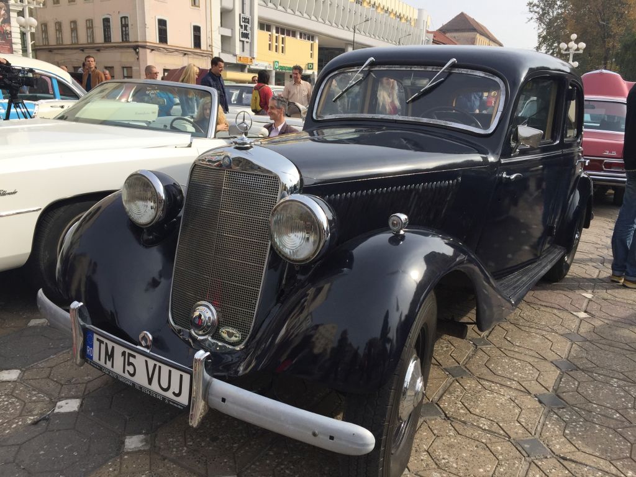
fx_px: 533
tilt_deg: -14.6
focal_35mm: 29
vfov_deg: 48.2
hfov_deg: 61.7
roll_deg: -1.1
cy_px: 238
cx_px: 318
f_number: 2.2
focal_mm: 4.15
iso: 32
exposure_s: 1/1364
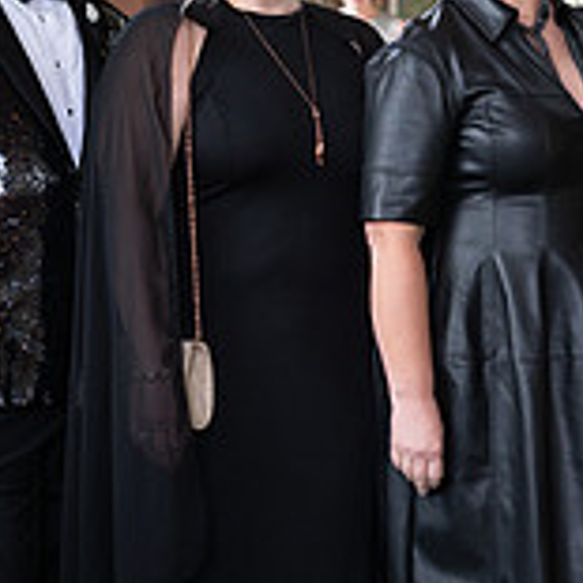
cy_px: 244
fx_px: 2344
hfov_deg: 14.2
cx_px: 342
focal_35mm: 123
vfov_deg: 14.2
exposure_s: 1/100
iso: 400
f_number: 3.2
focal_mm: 50
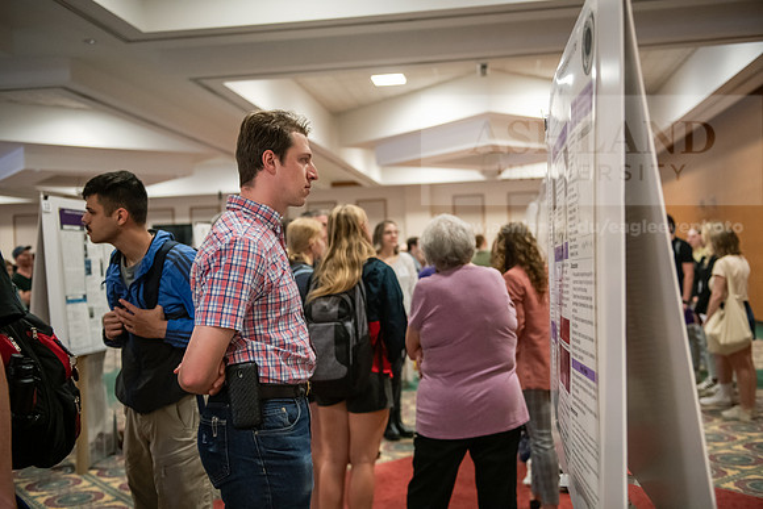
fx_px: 806
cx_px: 382
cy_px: 254
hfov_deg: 50.7
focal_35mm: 38
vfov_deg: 35.1
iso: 3200
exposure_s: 1/200
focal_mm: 38
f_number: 2.8
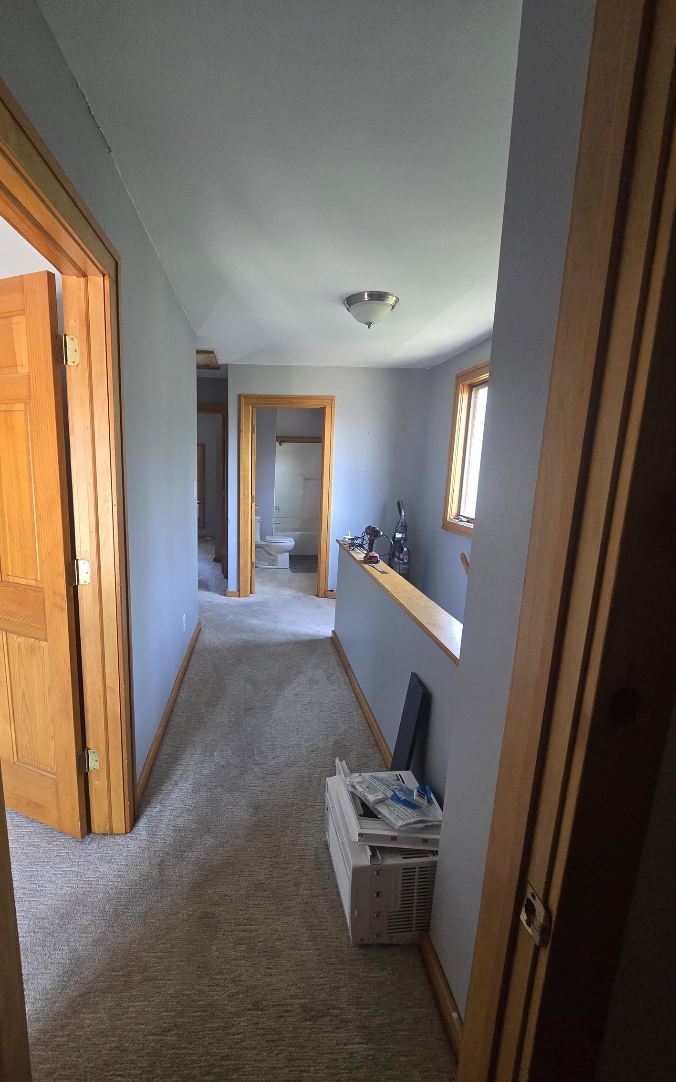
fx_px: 413
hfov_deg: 78.0
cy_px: 549
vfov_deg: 105.3
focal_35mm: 14
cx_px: 280
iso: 400
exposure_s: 1/60
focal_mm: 2.2
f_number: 2.2
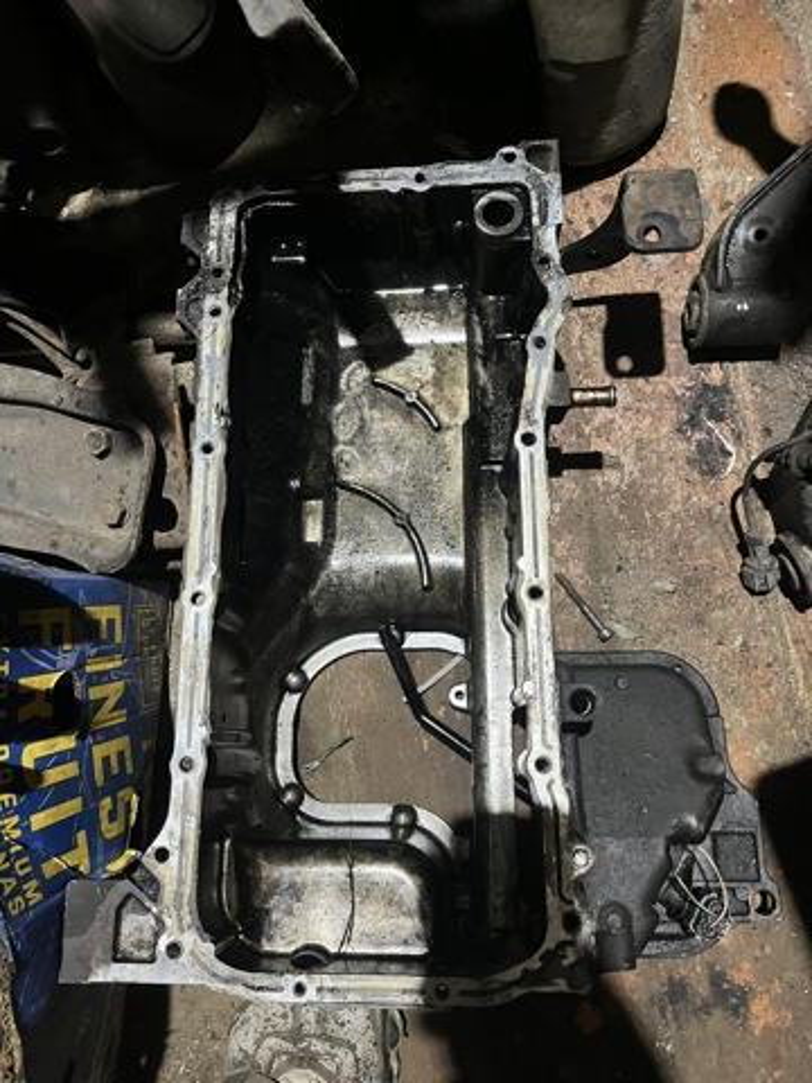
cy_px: 542
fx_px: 813
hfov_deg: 53.1
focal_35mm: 26
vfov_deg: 67.3
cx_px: 406
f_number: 1.6
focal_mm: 5.1
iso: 400
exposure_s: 1/33
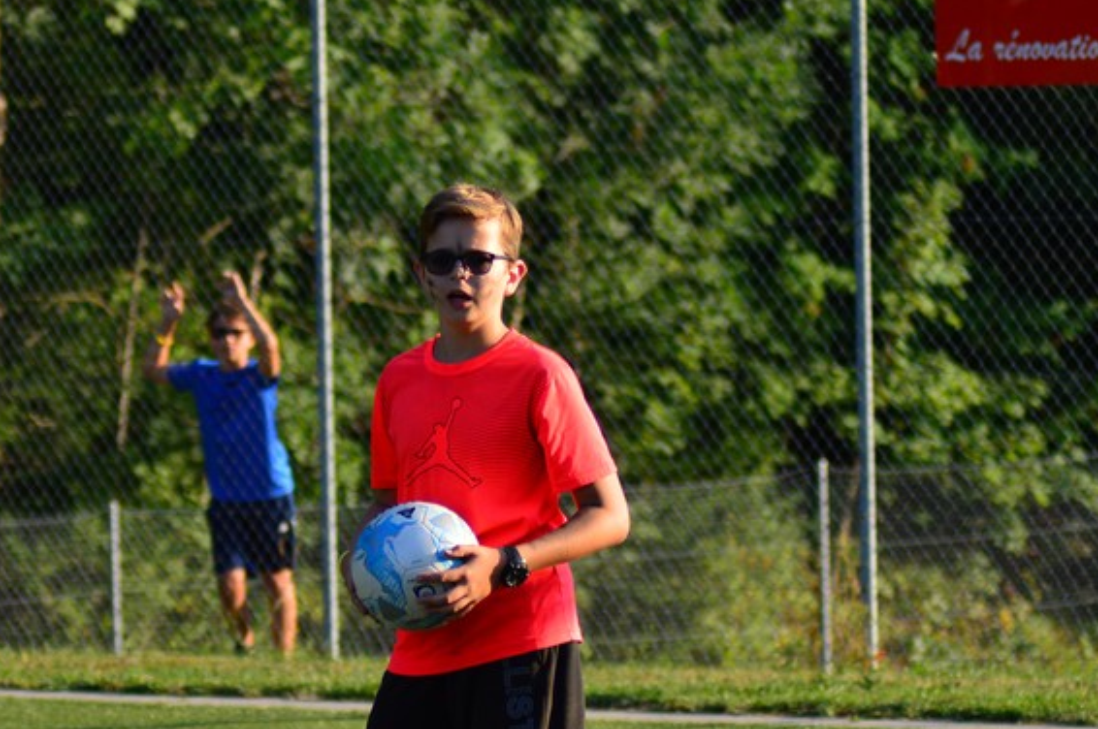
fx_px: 8104
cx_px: 456
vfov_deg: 5.2
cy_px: 404
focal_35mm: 266
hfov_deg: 7.8
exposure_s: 1/640
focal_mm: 98
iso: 200
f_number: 4
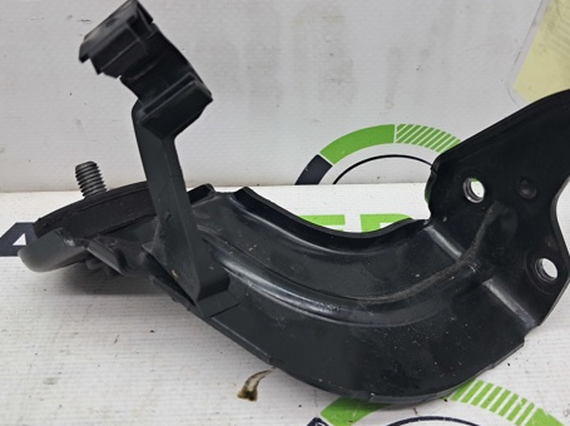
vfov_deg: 37.6
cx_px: 324
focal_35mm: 38
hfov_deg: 48.9
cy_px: 182
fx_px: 625
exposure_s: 1/100
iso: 64
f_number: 1.8
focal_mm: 4
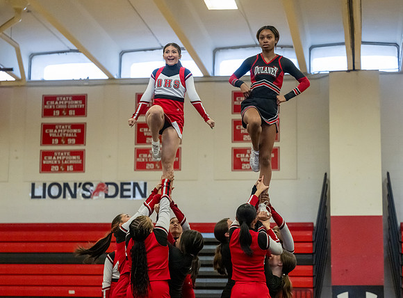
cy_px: 134
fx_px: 994
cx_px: 202
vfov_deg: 17.0
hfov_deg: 22.9
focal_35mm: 86
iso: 4500
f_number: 2.8
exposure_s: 1/800
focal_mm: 70
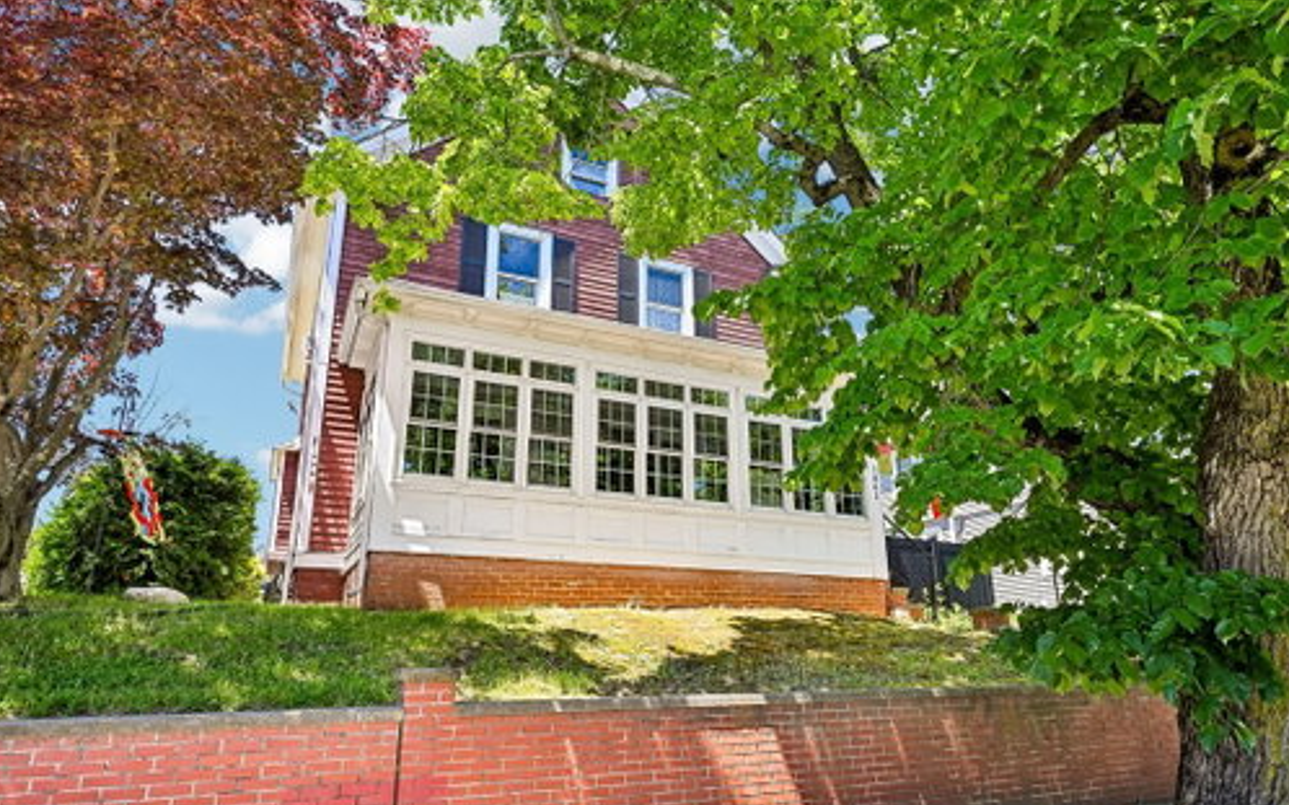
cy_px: 436
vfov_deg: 55.0
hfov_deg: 79.7
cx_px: 650
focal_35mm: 22
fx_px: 773
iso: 400
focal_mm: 21
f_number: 8
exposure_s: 1/320
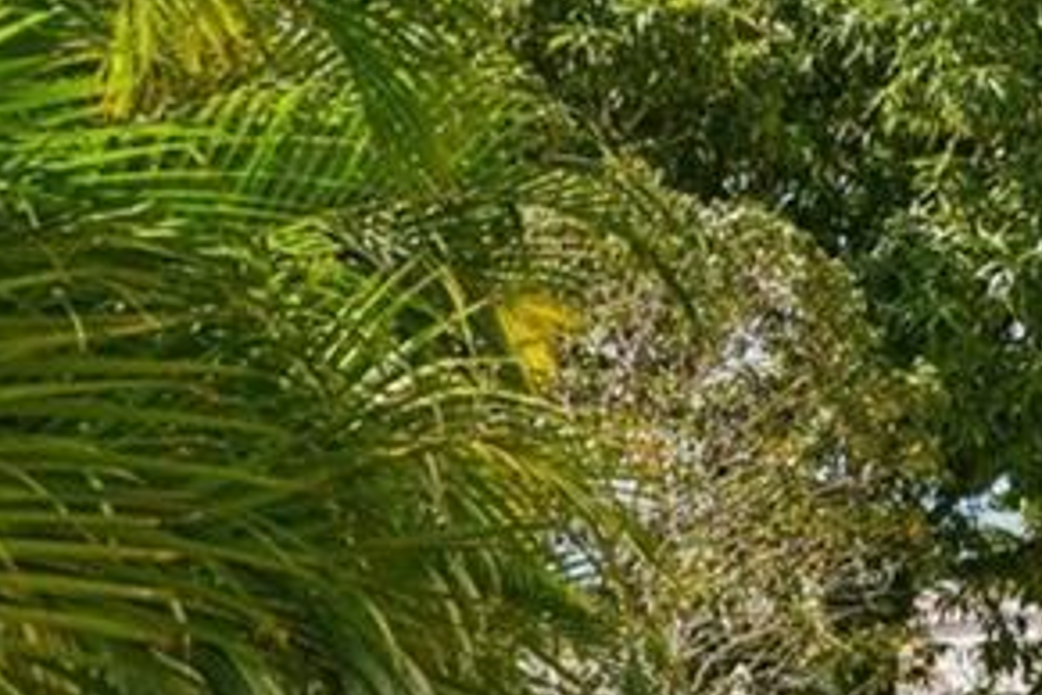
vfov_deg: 16.7
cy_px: 899
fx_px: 2229
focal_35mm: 77
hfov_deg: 16.2
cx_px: 2338
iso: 200
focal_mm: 14
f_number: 8
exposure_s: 1/640
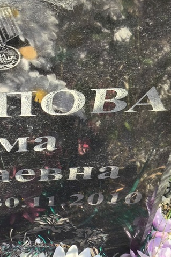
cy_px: 125
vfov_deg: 23.4
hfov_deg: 15.2
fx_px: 619
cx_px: -28
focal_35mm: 87
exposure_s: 1/369
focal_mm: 4.71
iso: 50
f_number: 1.7
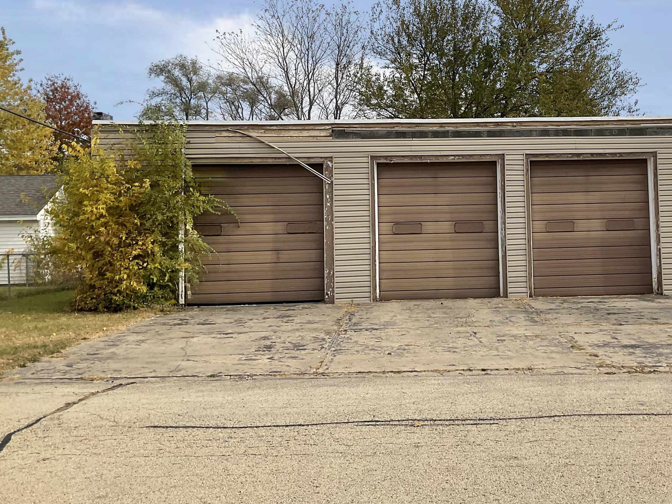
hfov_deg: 45.0
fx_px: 796
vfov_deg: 35.0
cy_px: 191
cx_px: 456
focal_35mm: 41
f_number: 1.8
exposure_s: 1/2058
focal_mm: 3
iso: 16
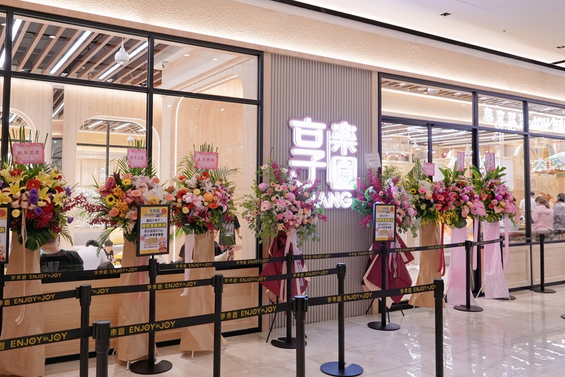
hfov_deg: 58.6
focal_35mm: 32
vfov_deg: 41.0
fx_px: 502
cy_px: 168
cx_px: 254
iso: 4000
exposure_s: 1/320
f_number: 5.6
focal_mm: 28
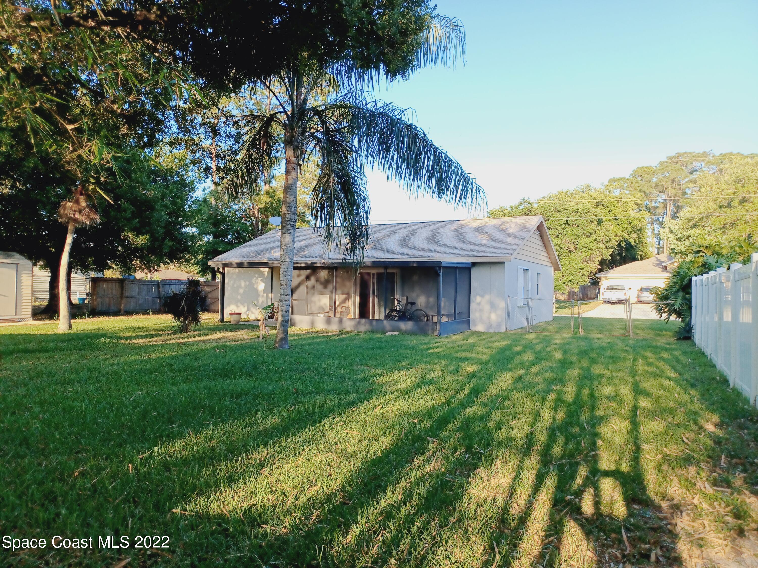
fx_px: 547
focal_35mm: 25
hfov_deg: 69.4
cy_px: 284
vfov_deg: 54.9
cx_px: 379
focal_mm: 4.6
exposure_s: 1/138
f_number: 1.8
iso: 32
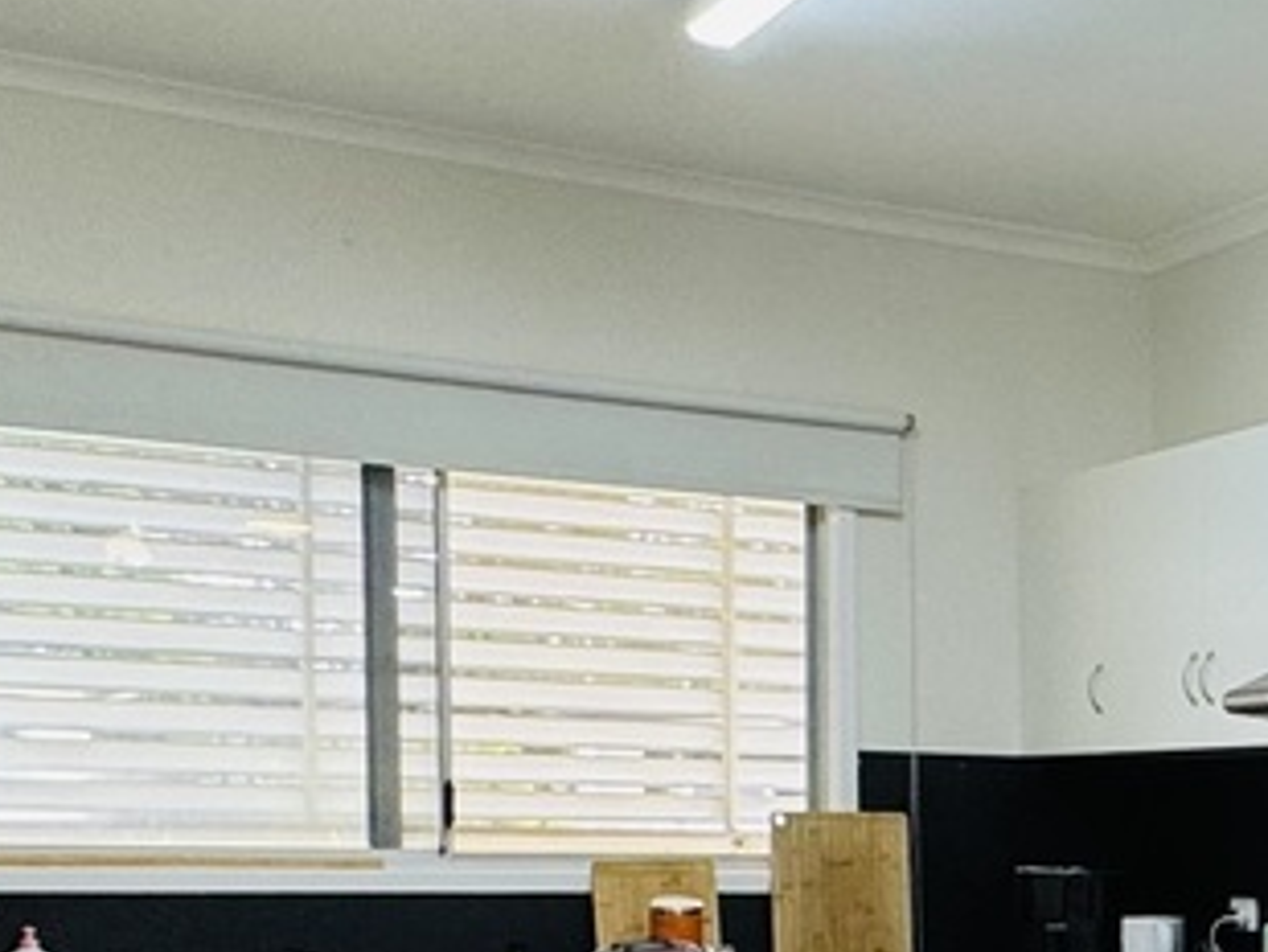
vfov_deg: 20.8
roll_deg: -0.6
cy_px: 995
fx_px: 2492
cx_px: 1773
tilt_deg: -3.0
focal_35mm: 68
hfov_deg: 24.0
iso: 64
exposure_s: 1/100
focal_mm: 2.22
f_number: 2.2
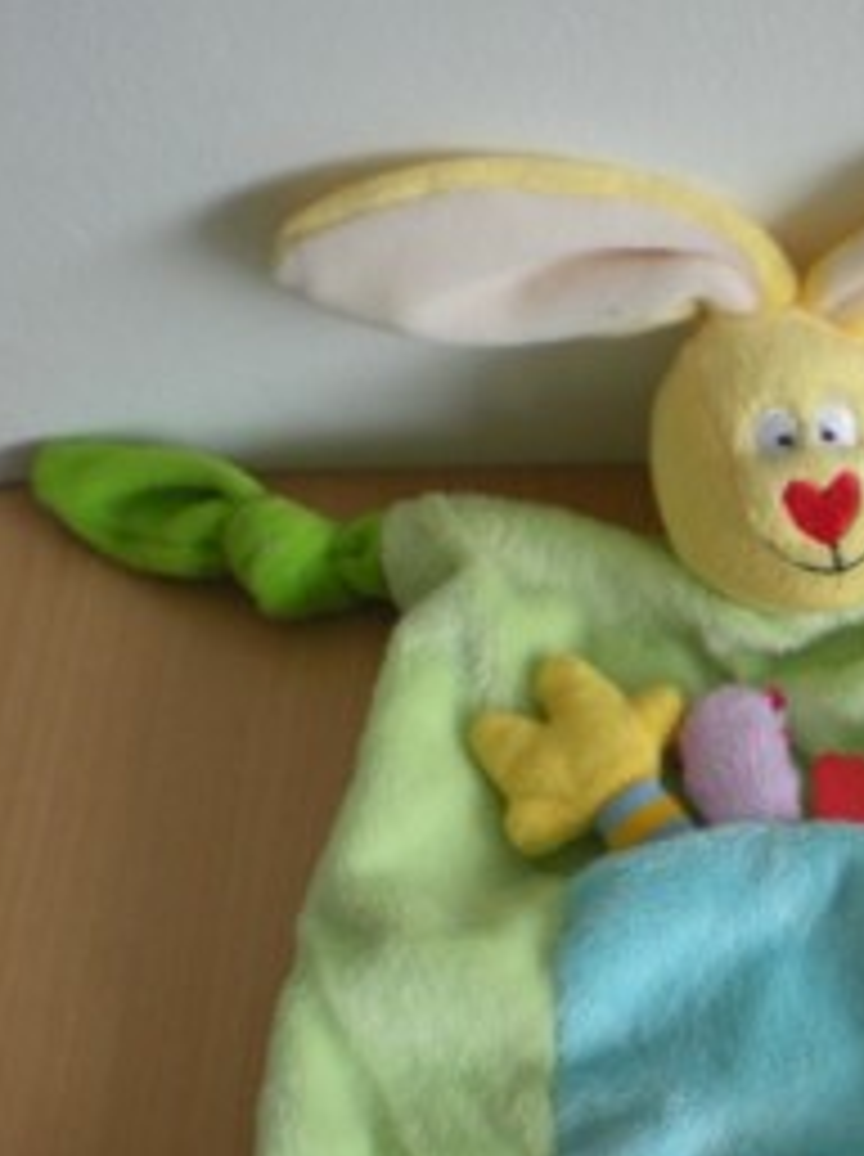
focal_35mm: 77
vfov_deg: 25.1
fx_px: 2569
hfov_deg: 18.7
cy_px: 859
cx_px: 824
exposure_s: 1/12.8
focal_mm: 6.3
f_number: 3.1
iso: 200
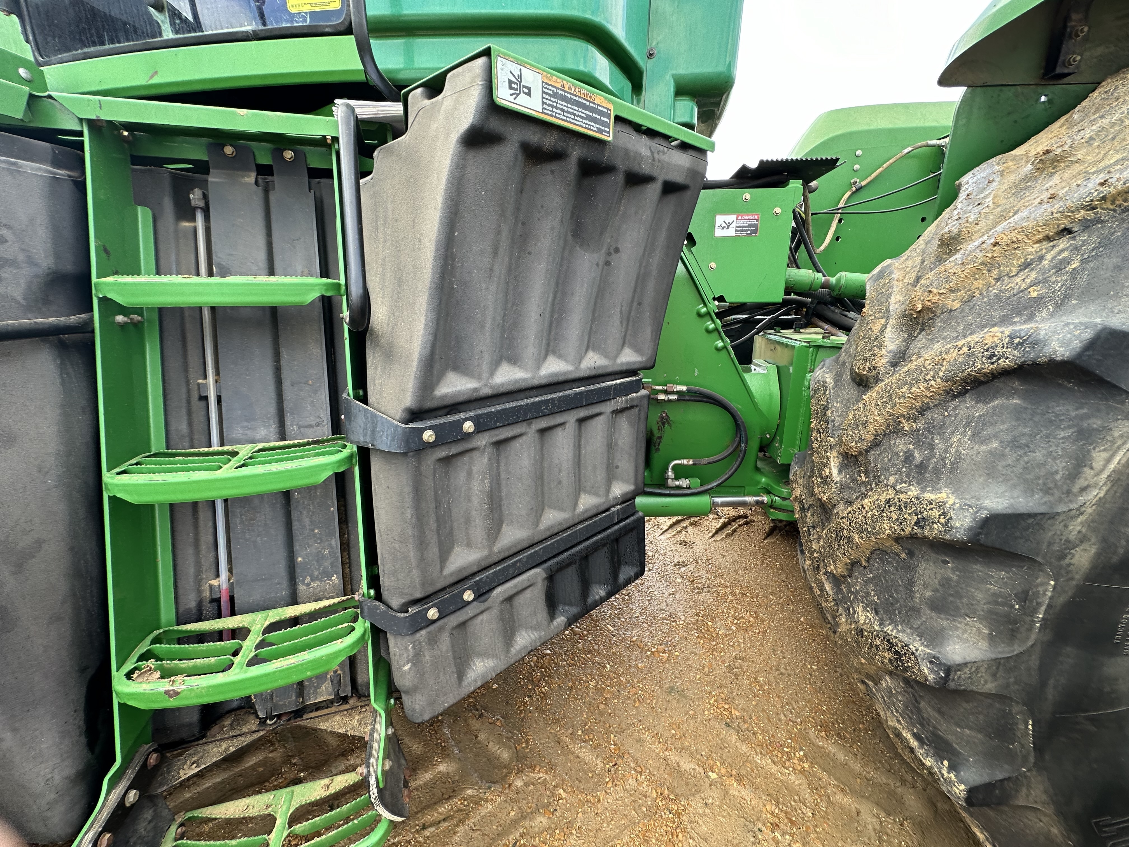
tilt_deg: -14.1
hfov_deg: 102.1
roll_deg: +3.5
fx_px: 457
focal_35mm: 14
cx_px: 564
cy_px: 424
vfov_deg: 85.7
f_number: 2.2
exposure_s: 1/111
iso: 40
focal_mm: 2.22
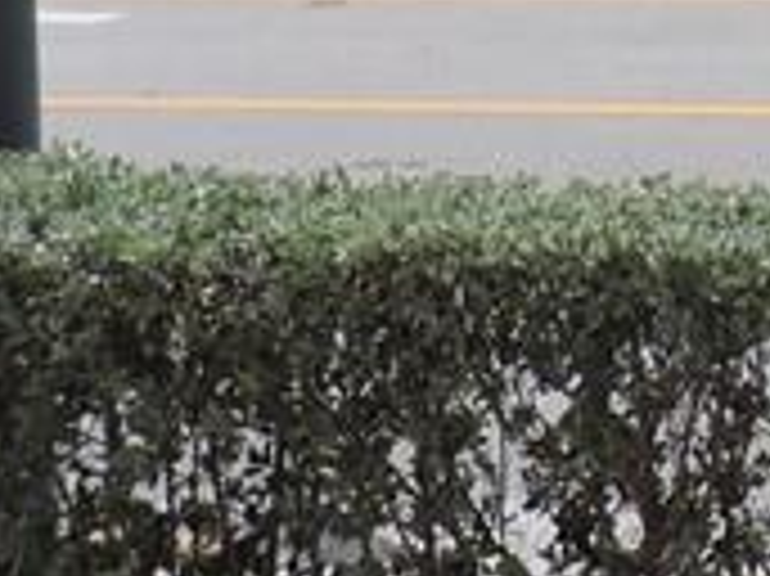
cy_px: -855
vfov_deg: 5.6
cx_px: 1824
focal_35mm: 257
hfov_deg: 7.3
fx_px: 5713
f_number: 3.4
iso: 100
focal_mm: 7.7
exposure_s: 1/800
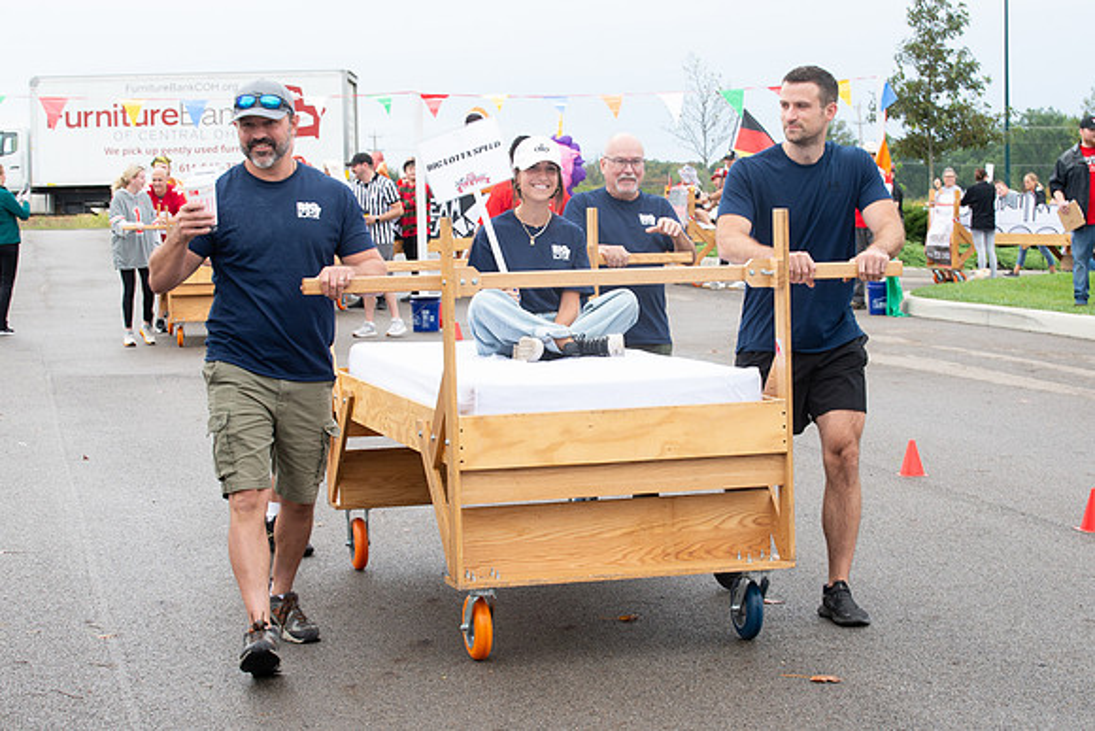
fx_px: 2421
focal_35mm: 80
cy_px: 366
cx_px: 564
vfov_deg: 17.2
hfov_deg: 25.5
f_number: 10
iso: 640
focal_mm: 70
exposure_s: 1/160
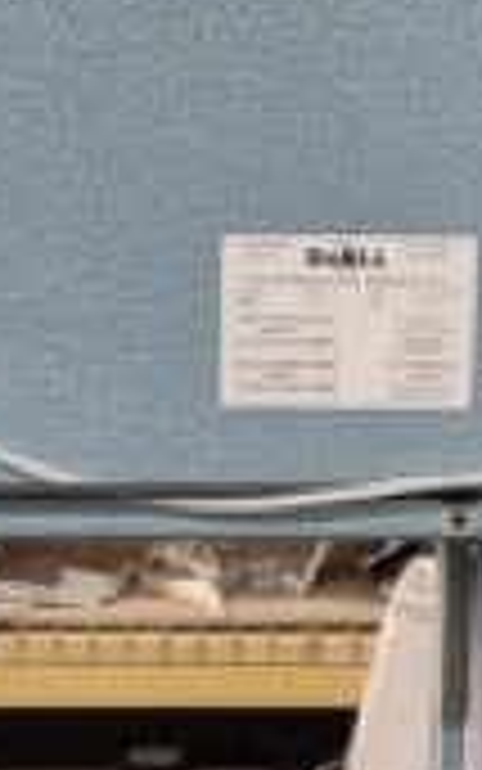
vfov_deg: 11.2
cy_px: 1013
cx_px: 153
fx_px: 3822
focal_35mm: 182
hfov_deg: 7.2
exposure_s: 1/120
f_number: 1.8
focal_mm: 5.4
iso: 800
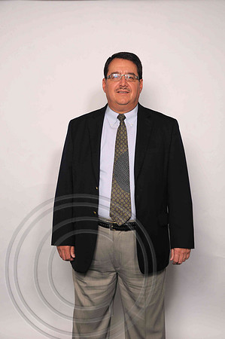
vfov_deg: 33.4
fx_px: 564
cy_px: 170
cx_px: 112
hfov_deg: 22.6
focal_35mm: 60
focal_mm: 40
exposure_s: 1/60
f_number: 5.6
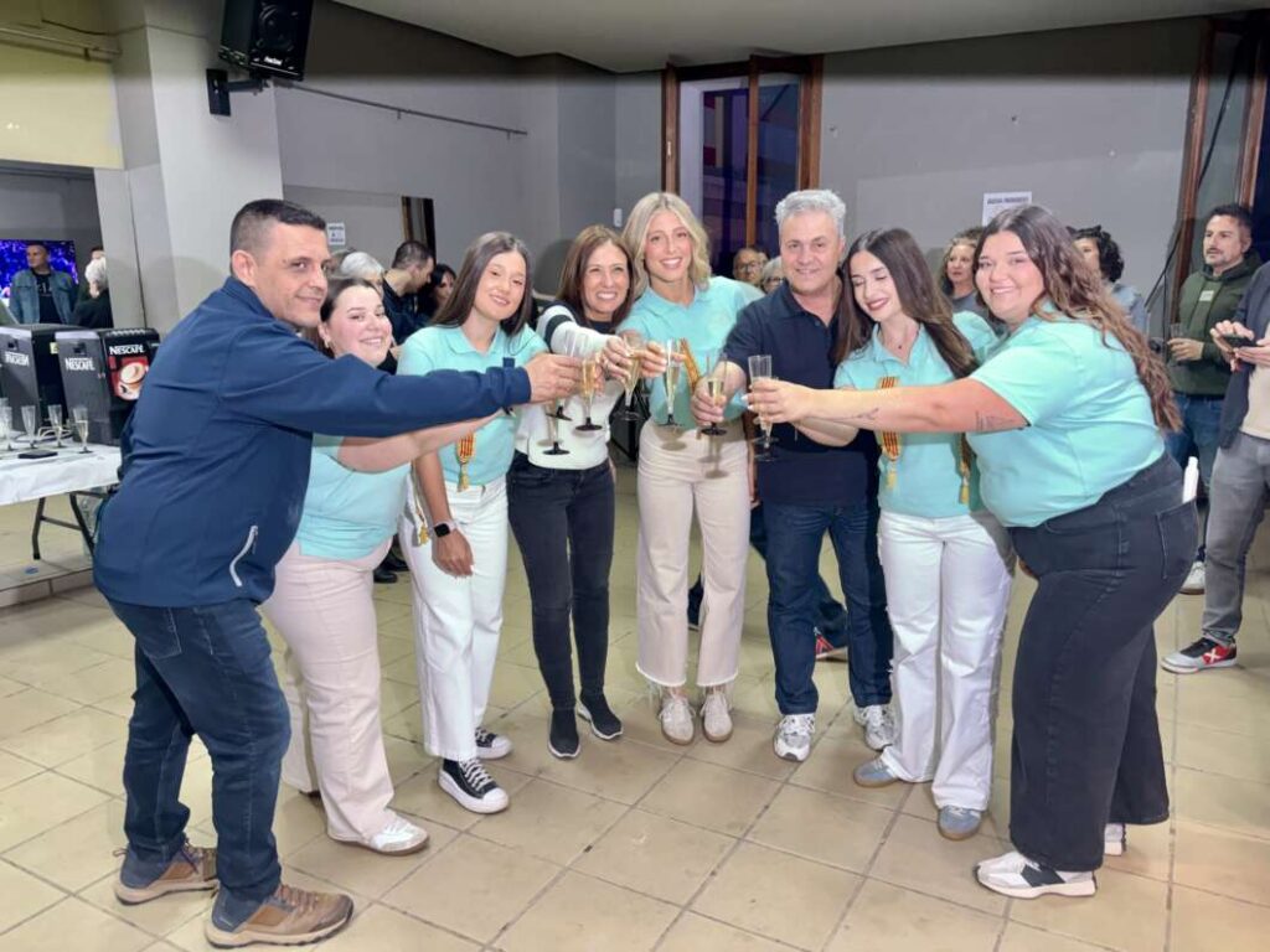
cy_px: 476
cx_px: 635
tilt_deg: -12.5
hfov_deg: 67.3
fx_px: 954
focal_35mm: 26
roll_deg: +0.3
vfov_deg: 53.1
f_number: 1.6
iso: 320
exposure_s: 1/50
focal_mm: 5.96
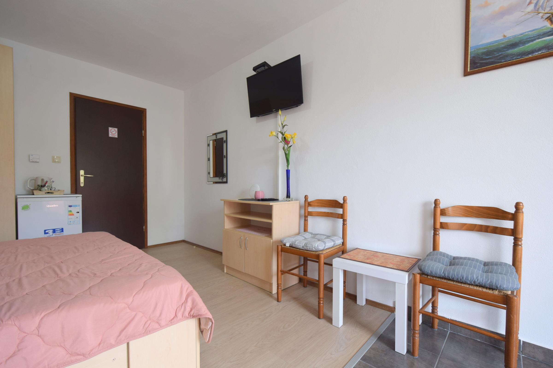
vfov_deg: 77.3
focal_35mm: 15
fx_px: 230
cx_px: 276
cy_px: 184
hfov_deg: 100.4
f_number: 4.5
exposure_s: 1/80
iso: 400
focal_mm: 10
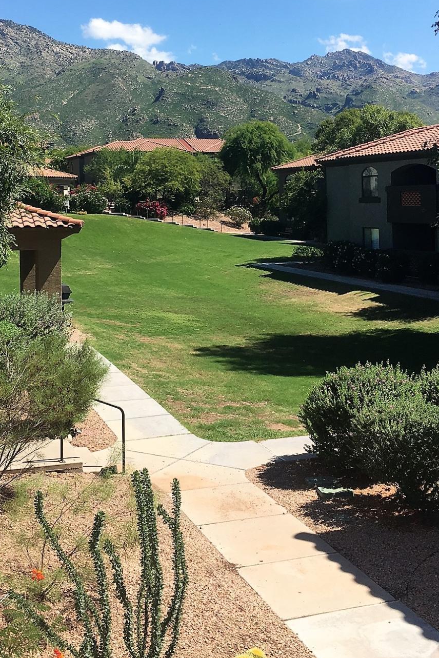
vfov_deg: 41.2
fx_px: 859
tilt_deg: +0.0
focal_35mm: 47
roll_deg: +0.3
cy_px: 202
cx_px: 192
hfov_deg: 28.6
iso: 25
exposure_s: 1/1326
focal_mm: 4.15
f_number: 2.2
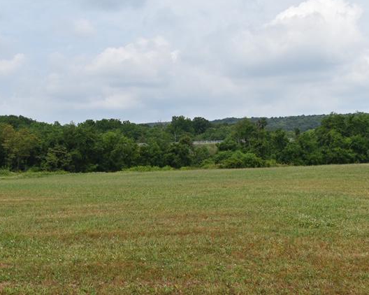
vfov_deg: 30.5
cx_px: 153
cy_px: 147
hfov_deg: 37.5
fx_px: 541
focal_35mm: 50
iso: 100
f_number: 9
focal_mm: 29
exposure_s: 1/320
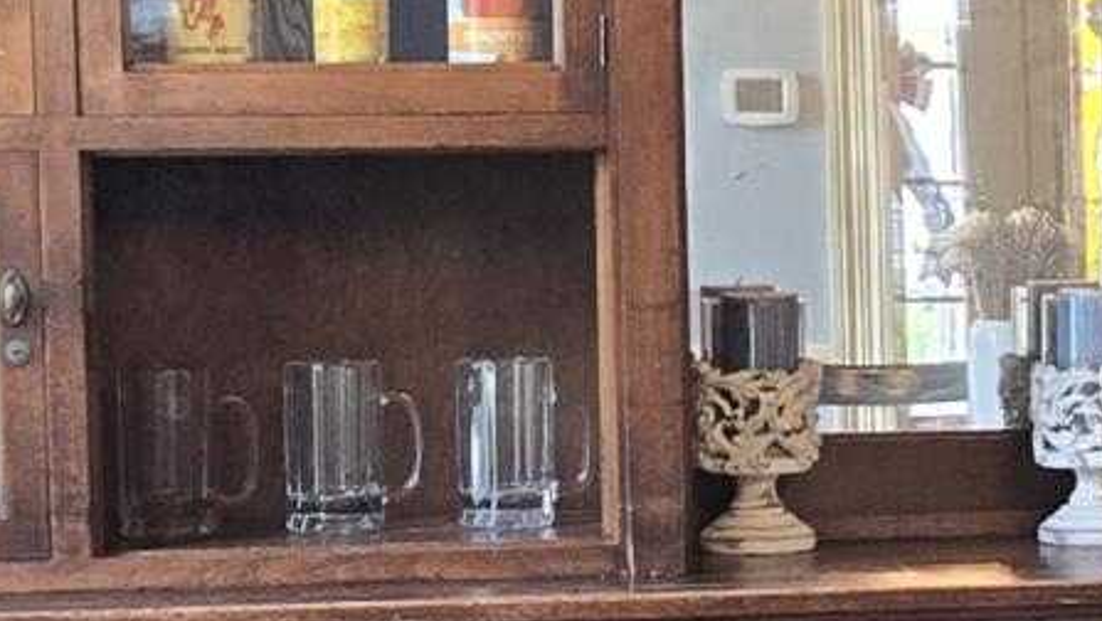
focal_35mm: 168
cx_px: 1321
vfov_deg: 7.2
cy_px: 498
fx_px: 4912
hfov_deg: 12.5
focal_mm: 5.4
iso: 200
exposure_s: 1/120
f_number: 1.8
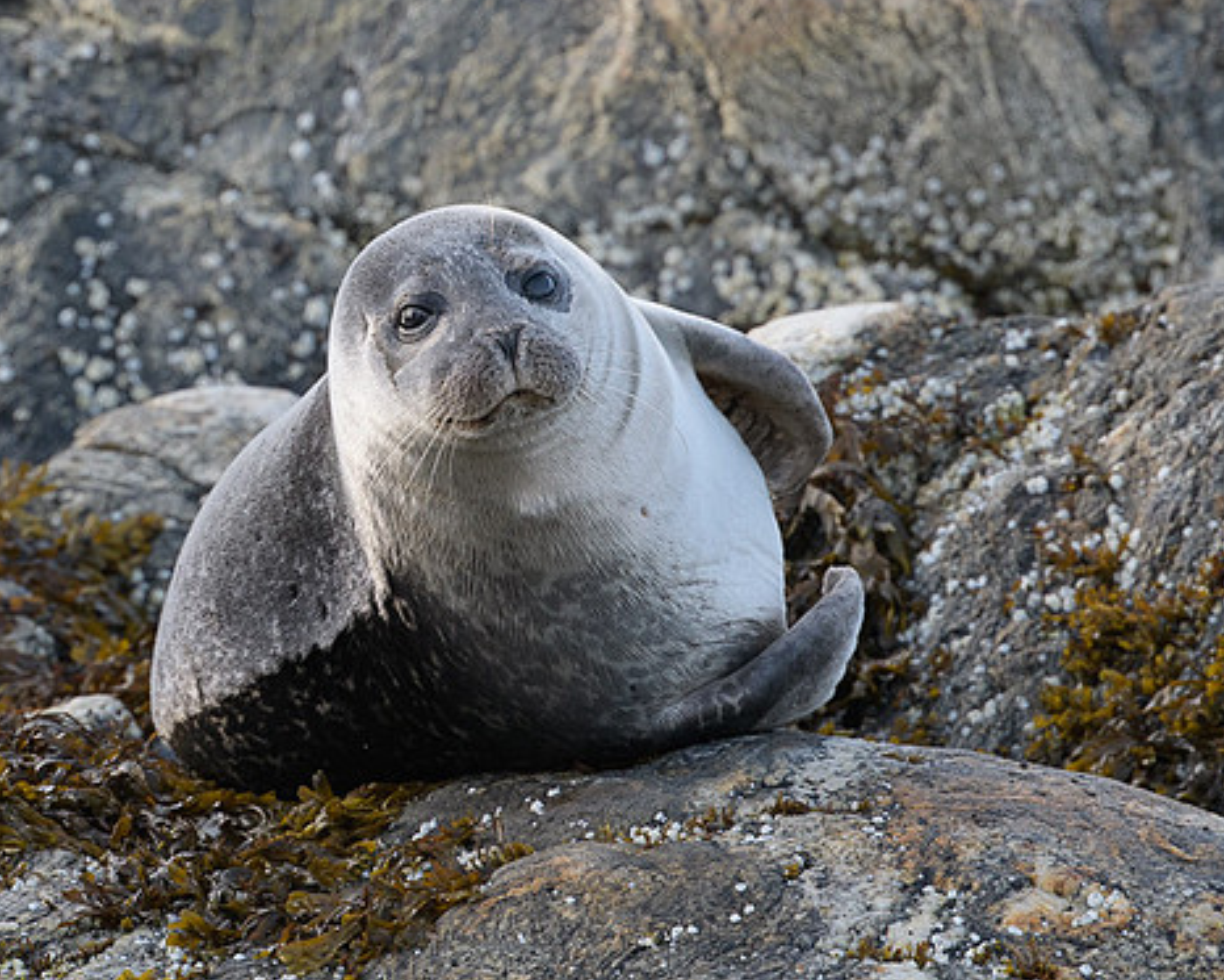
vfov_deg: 1.9
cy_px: 159
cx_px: 288
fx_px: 29530
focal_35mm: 815
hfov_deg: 2.4
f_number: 8
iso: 800
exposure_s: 1/800
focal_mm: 400
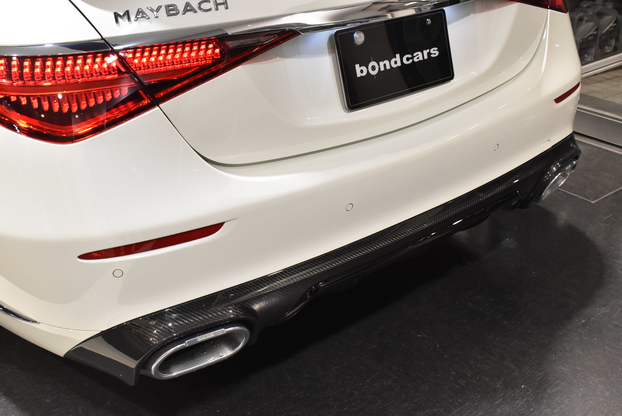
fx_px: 700
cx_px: 311
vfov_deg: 33.1
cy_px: 208
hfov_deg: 47.9
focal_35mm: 40
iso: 900
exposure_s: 1/40
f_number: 8
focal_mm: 27
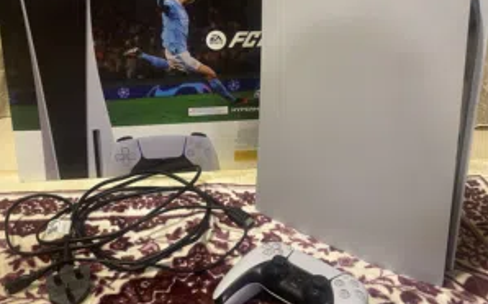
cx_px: 244
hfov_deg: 52.8
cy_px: 52
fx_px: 492
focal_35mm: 37
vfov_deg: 33.2
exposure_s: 1/50
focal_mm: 4.25
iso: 250
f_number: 1.8
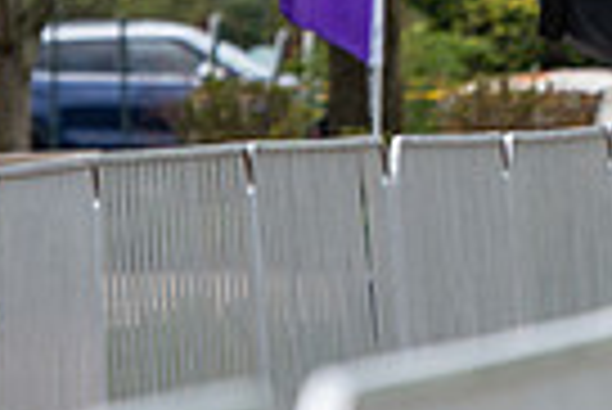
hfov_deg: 3.0
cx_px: 770
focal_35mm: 683
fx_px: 11623
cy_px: -381
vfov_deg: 2.0
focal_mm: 160
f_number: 4
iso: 160
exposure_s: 1/800
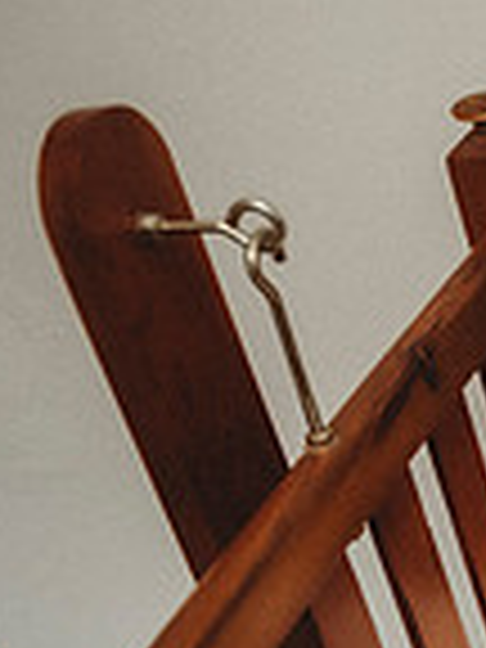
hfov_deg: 12.0
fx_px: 1797
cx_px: 1220
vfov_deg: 20.1
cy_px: 570
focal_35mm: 96
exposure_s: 1/125
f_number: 2.8
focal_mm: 24
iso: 400
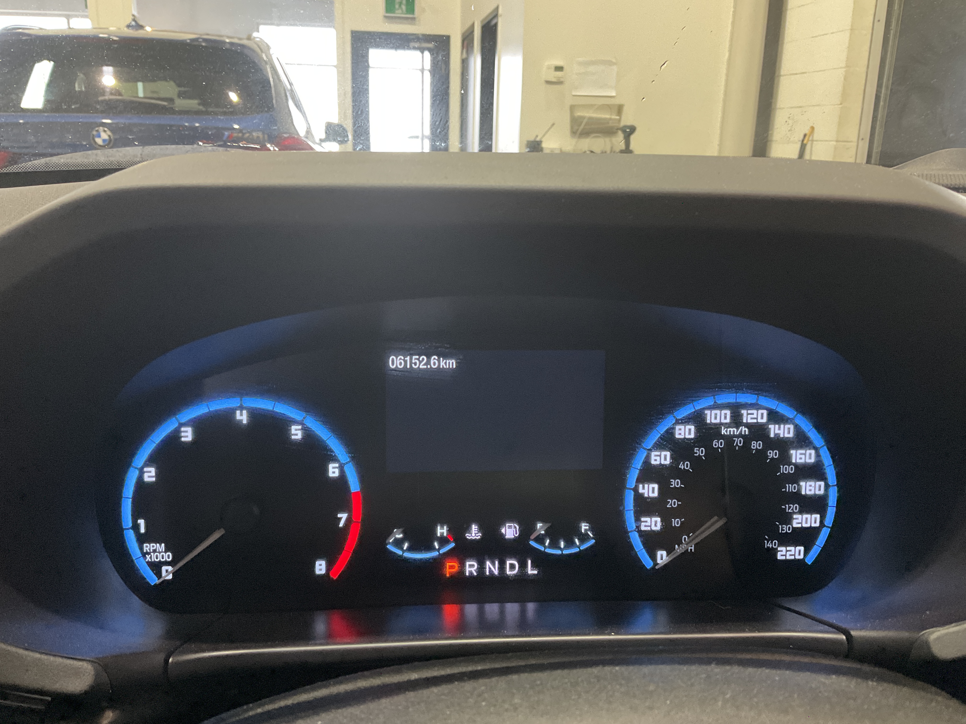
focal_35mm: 29
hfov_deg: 61.7
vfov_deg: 48.2
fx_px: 809
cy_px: 362
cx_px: 483
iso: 200
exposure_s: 1/50
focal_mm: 3
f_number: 1.8
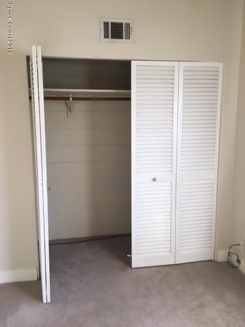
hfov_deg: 48.2
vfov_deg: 61.7
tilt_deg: -7.4
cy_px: 164
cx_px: 122
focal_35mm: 29
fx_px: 274
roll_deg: +2.0
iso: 50
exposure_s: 1/30
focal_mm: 4.15
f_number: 2.2
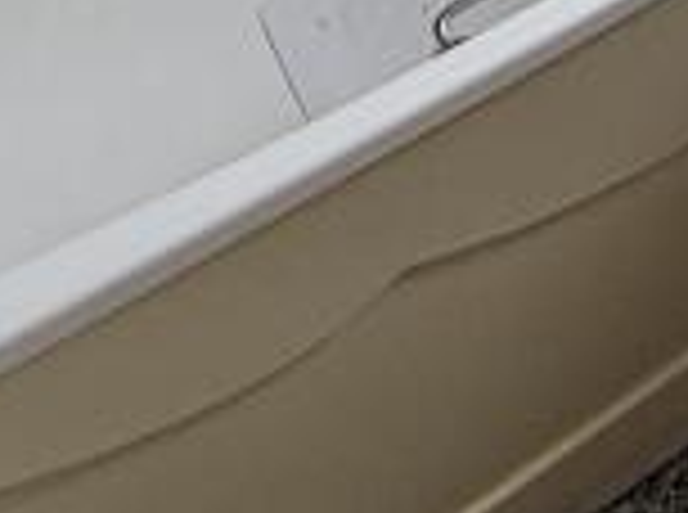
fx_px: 1864
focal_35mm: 94
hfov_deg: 18.7
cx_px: 994
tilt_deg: -20.1
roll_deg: -1.6
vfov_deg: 11.5
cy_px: -886
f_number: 2.2
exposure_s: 1/121
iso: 100
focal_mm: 2.22
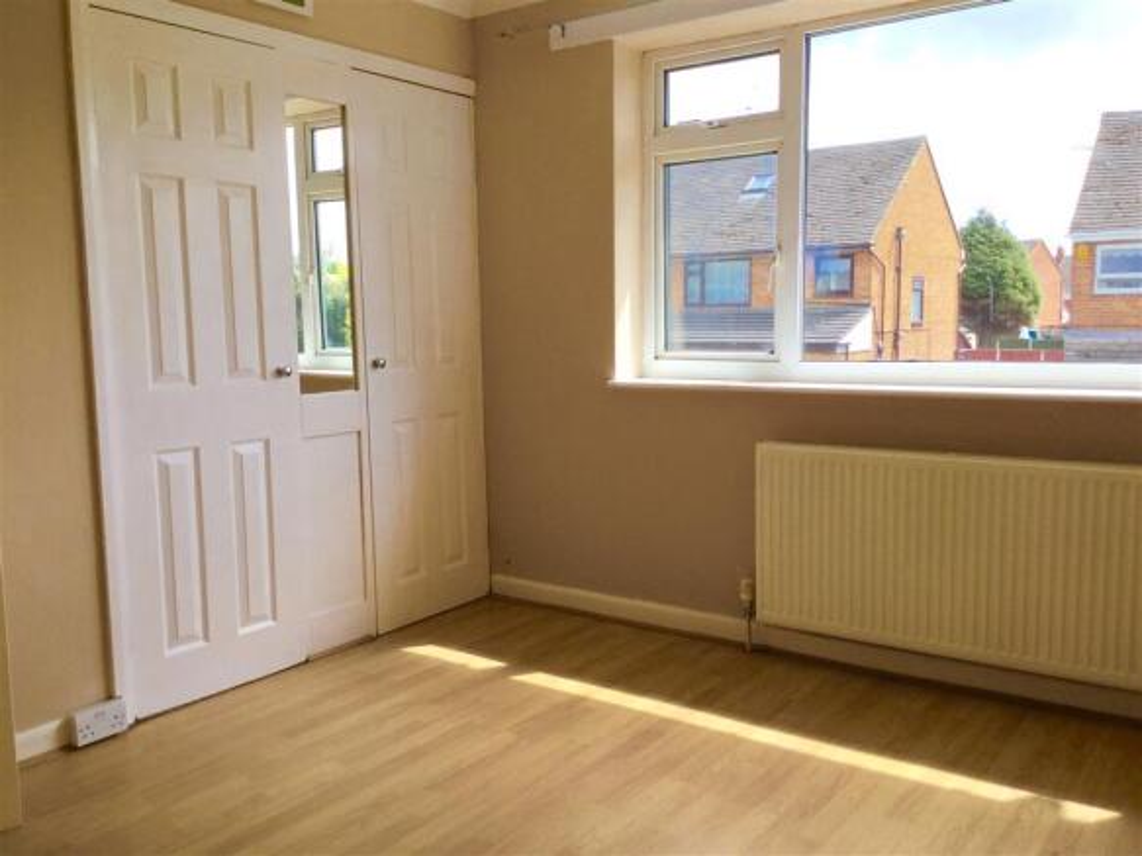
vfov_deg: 45.4
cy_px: 428
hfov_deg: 58.4
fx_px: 1022
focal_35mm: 31
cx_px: 571
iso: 25
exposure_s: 1/374
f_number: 2.4
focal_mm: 3.3
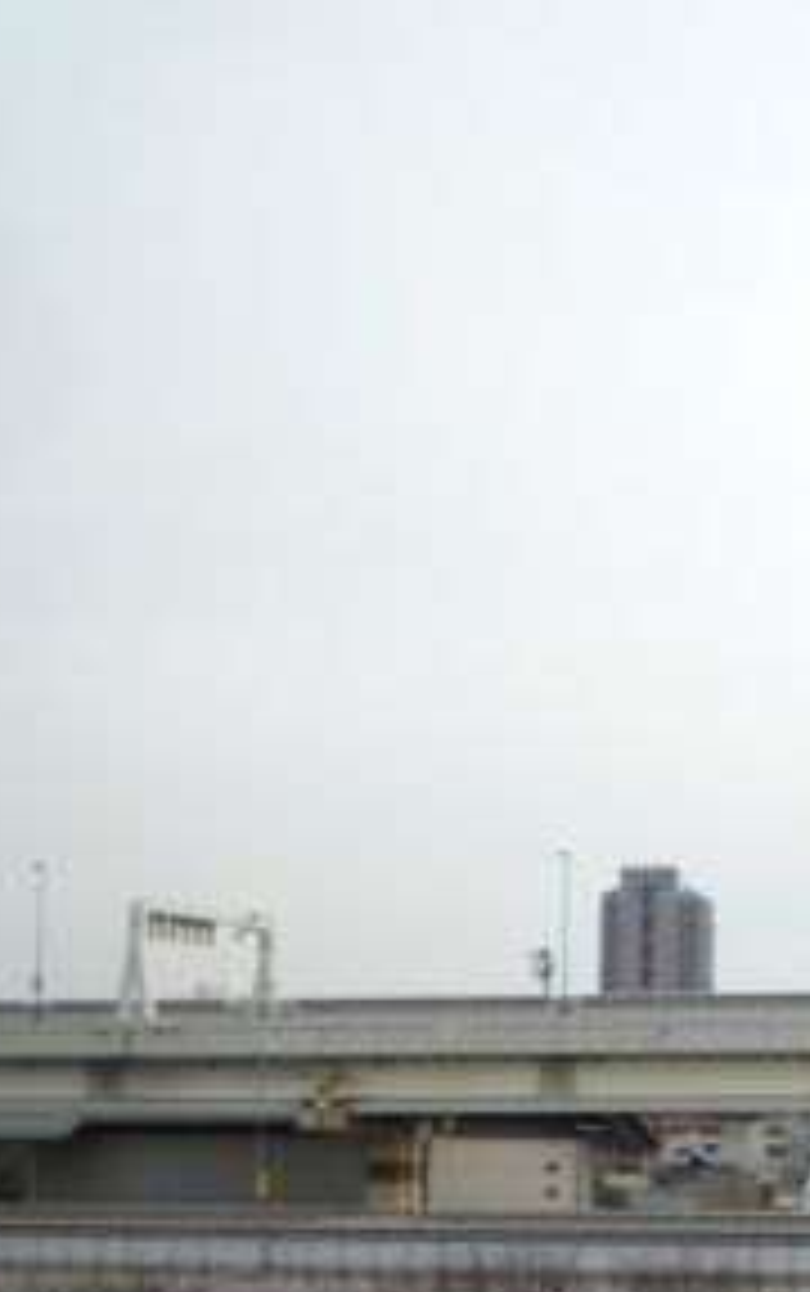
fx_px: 2079
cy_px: 1071
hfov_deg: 18.3
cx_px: 1368
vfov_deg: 33.3
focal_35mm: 59
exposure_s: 1/400
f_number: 2.8
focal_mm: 4.4
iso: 80
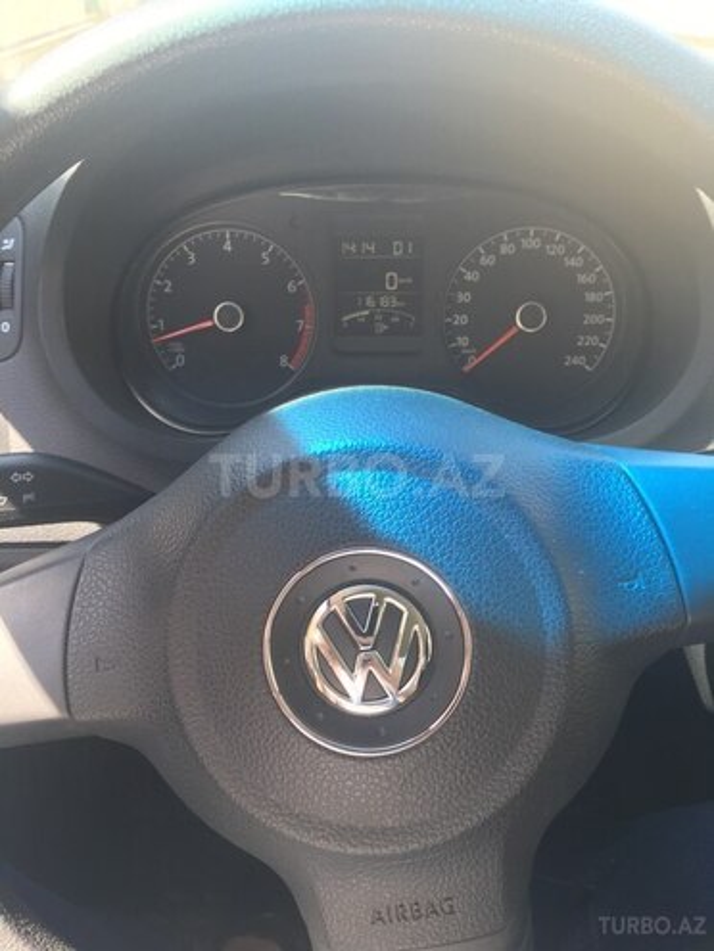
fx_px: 798
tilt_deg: -30.6
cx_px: 357
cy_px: 476
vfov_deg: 61.7
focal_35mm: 29
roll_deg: +2.5
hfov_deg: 48.2
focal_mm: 4.15
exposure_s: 1/50
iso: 25
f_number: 2.2
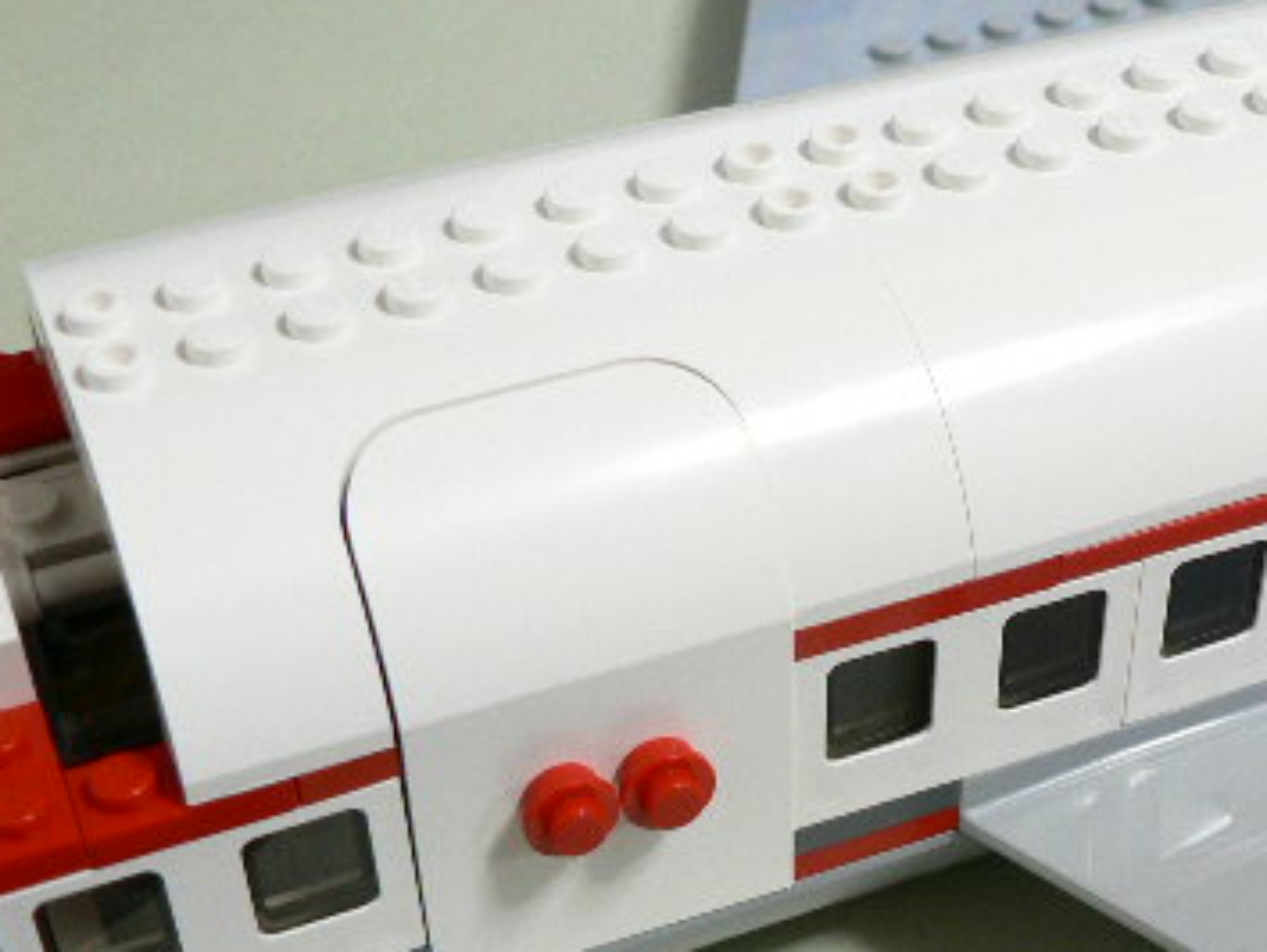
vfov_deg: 22.5
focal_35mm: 65
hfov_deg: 29.3
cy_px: 655
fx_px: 2381
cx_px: 959
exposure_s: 1/15
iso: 150
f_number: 2.8
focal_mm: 6
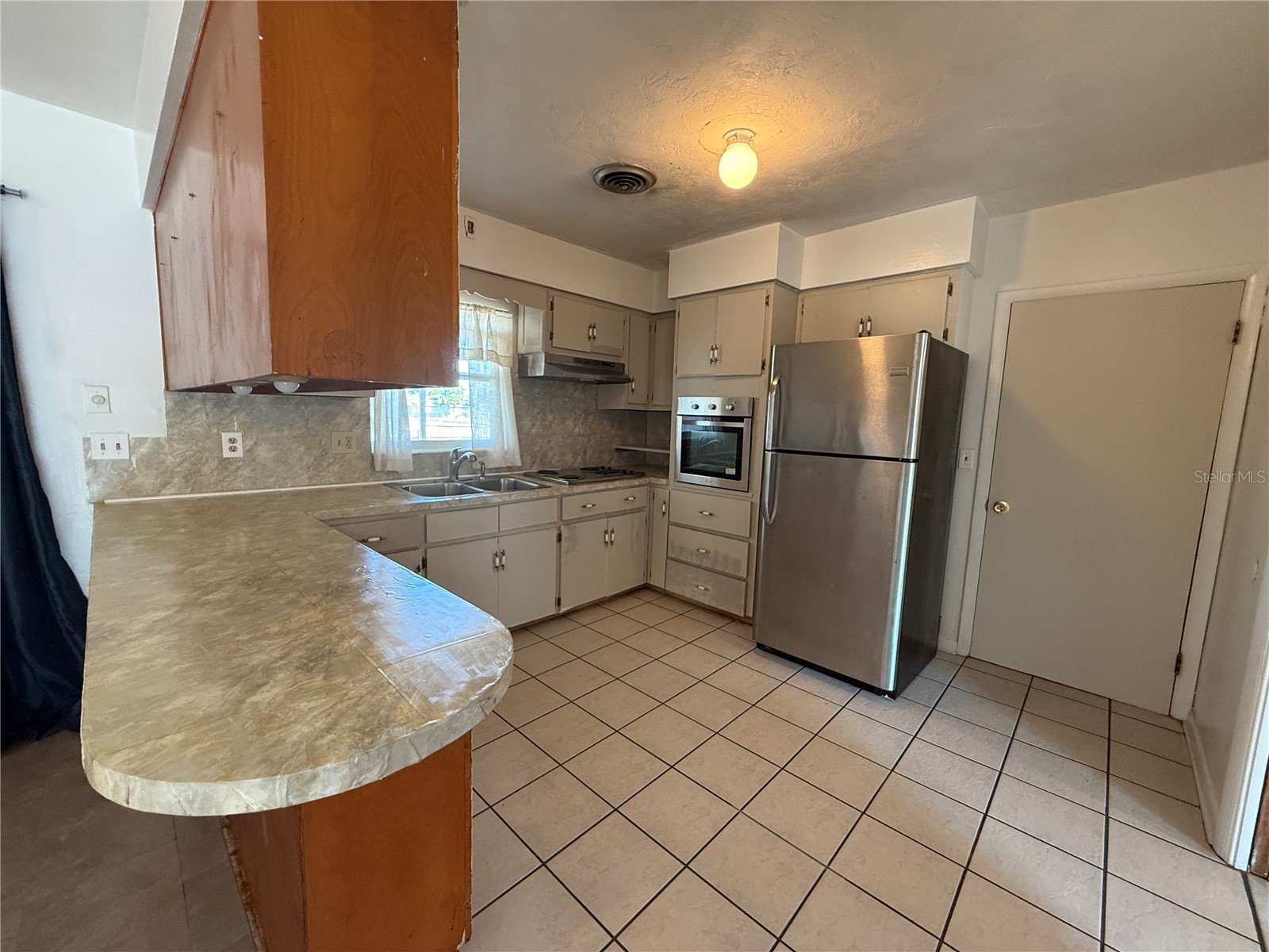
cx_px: 634
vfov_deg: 85.7
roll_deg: -1.2
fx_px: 513
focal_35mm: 14
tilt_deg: -6.6
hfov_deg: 102.1
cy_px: 476
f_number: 2.2
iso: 400
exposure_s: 1/60
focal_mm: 2.22
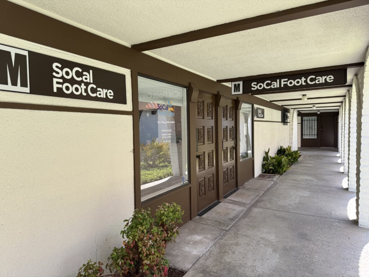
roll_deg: +1.1
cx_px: 184
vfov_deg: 56.8
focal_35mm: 24
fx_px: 256
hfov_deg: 71.6
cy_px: 138
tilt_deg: -3.8
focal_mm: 6.76
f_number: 1.78
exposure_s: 1/341
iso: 80
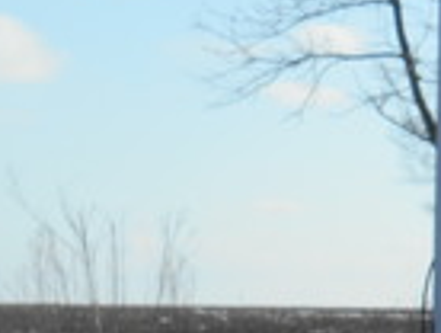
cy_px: 263
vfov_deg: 6.1
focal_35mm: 245
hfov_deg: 7.7
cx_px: 943
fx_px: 3127
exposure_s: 1/640
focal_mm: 9.5
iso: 80
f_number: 4.2
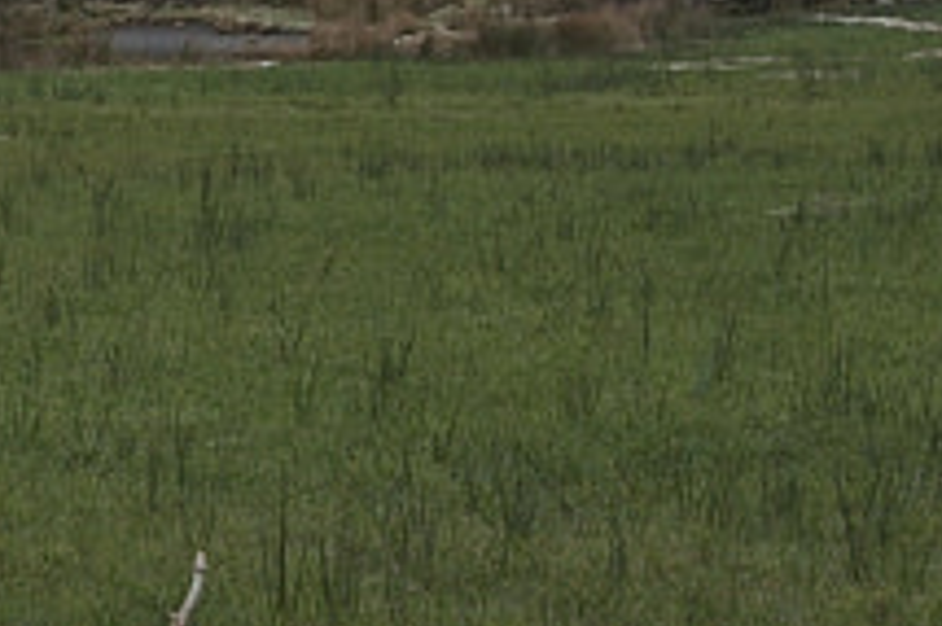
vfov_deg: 5.2
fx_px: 6824
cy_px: -193
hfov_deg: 7.3
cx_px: -1533
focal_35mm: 261
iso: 100
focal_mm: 35
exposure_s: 1/5
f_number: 16
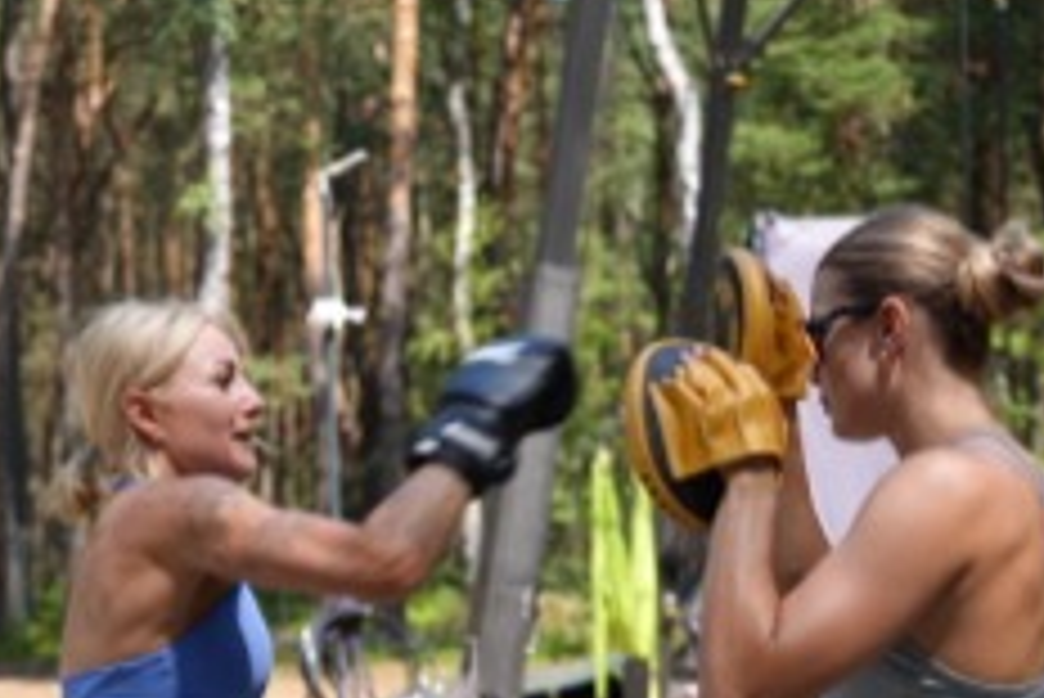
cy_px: 534
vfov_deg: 14.4
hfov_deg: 21.4
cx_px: 338
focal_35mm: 95
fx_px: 2757
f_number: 4.5
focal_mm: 55
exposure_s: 1/320
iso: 100
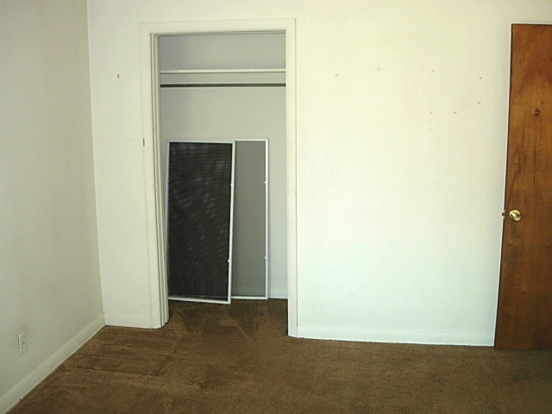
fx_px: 606
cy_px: 207
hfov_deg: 49.0
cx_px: 276
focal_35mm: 38
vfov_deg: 37.7
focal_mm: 7.8
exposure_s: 1/25.3
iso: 79
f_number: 2.8
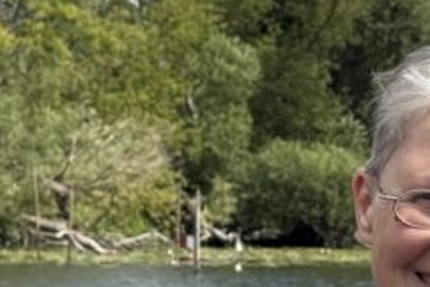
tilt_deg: -5.7
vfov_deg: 6.4
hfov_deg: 9.4
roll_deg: -2.1
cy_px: 496
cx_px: 733
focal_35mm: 210
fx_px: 2508
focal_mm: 6.76
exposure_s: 1/3817
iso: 64
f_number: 1.78
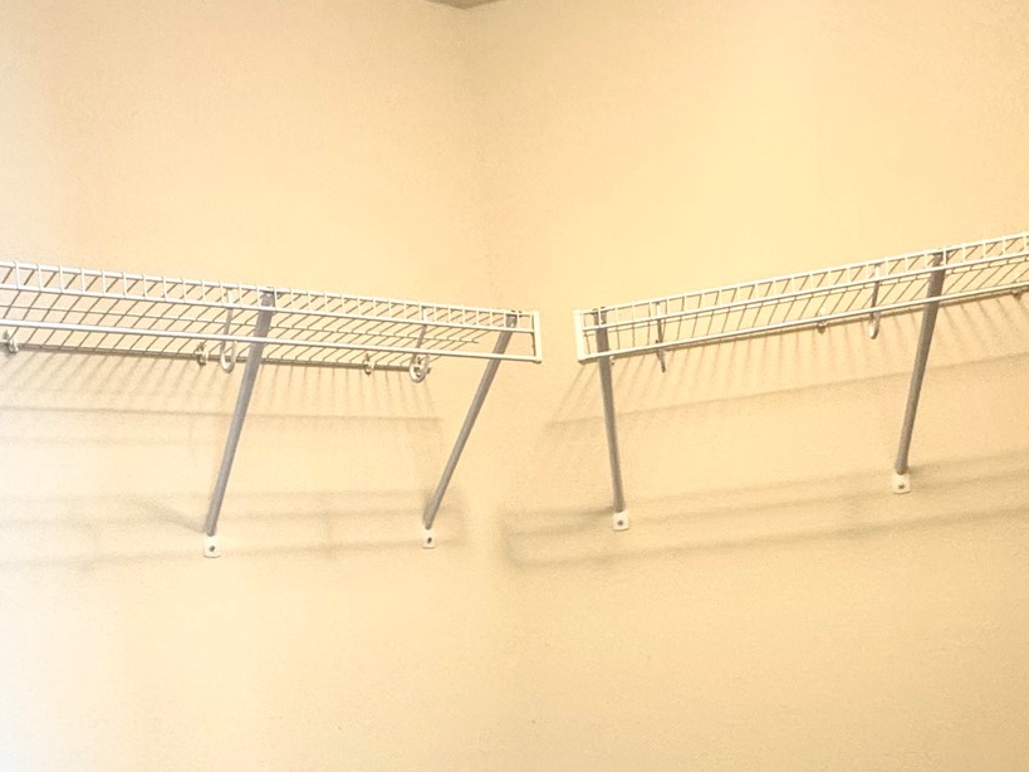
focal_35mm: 35
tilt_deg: -7.2
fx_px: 1040
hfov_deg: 52.1
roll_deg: +5.5
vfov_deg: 36.8
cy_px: 759
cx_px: 388
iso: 200
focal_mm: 2.22
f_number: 2.2
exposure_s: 1/60
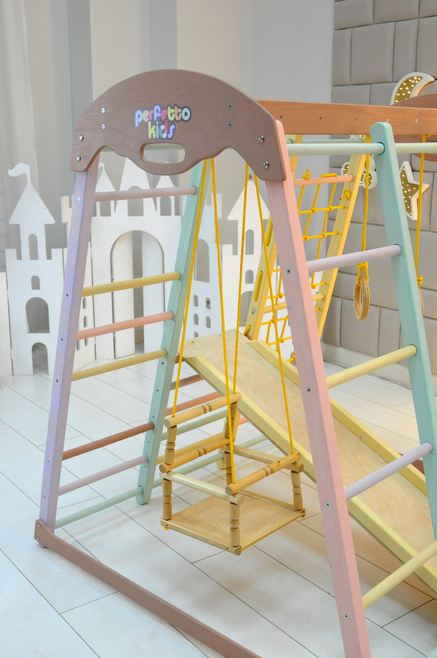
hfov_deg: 31.8
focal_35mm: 42
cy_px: 329
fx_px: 767
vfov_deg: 46.5
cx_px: 218
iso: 1000
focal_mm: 28
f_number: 5.6
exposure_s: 1/60
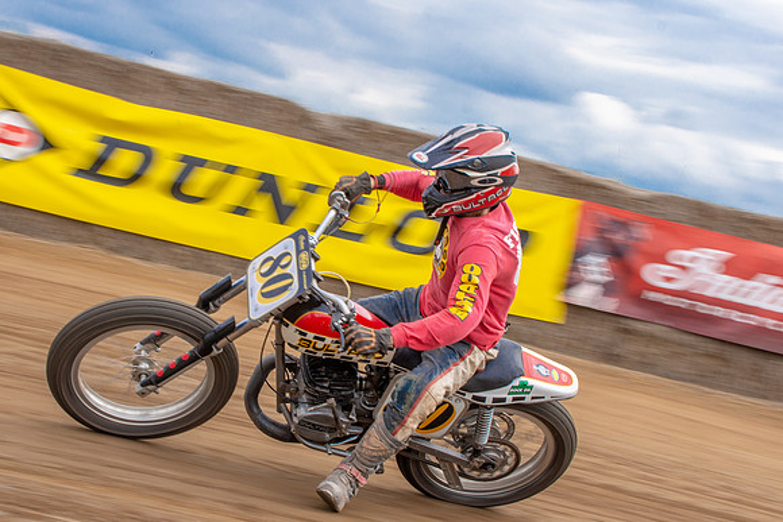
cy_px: 226
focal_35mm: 101
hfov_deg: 20.2
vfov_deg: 13.6
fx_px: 2198
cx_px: 296
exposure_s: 1/160
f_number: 14
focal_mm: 48
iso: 200
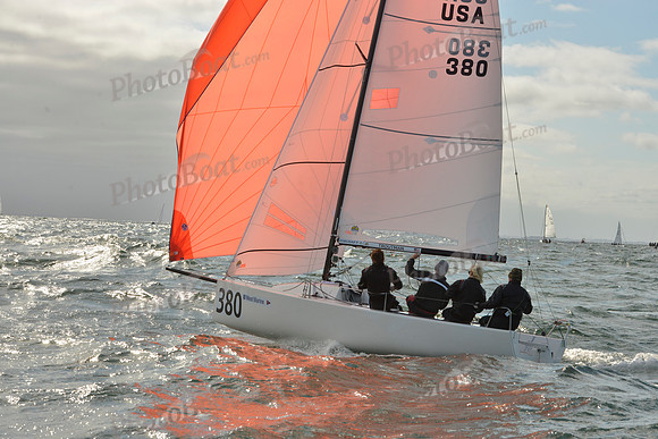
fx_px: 1280
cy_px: 220
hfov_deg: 28.8
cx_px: 329
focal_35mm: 70
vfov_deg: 19.5
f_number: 13
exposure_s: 1/1000
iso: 400
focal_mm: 70
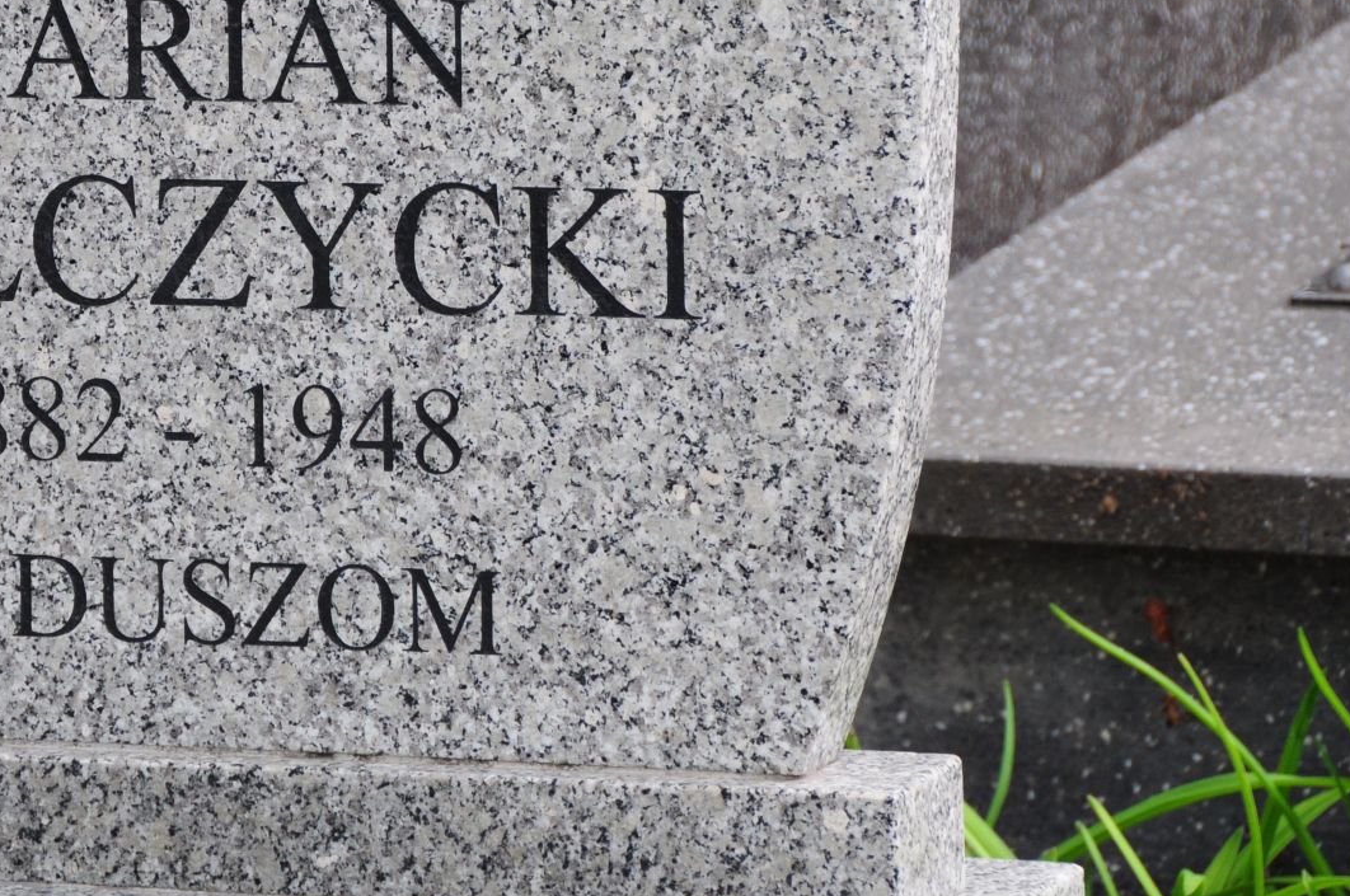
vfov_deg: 4.3
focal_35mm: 318
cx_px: 53
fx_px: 11909
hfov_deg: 6.5
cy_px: 3
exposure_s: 1/160
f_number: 7.1
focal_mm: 105
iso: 400
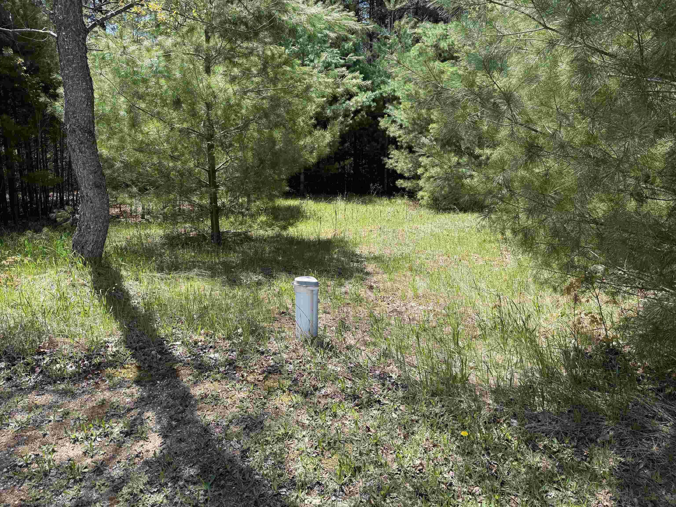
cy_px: 254
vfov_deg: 56.8
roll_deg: +0.6
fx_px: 469
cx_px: 338
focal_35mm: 24
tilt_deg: -10.6
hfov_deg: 71.6
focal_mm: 6.76
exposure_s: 1/1230
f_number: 1.78
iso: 80
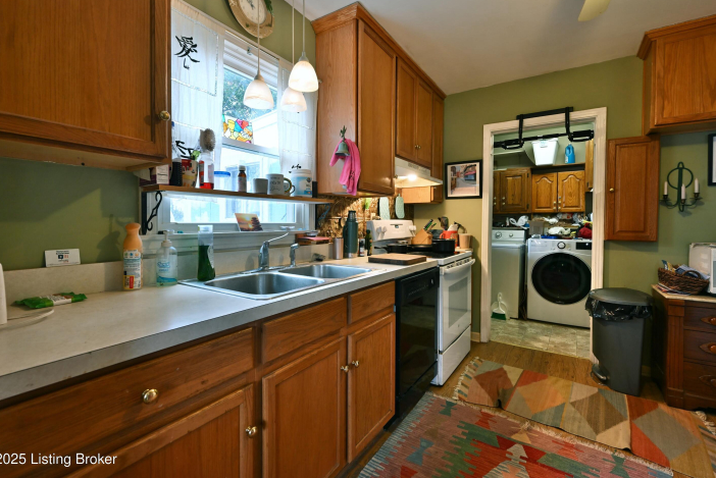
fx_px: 329
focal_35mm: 17
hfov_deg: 94.8
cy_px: 227
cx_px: 365
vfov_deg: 72.0
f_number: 5.6
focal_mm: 15.5
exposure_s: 1/13
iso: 450
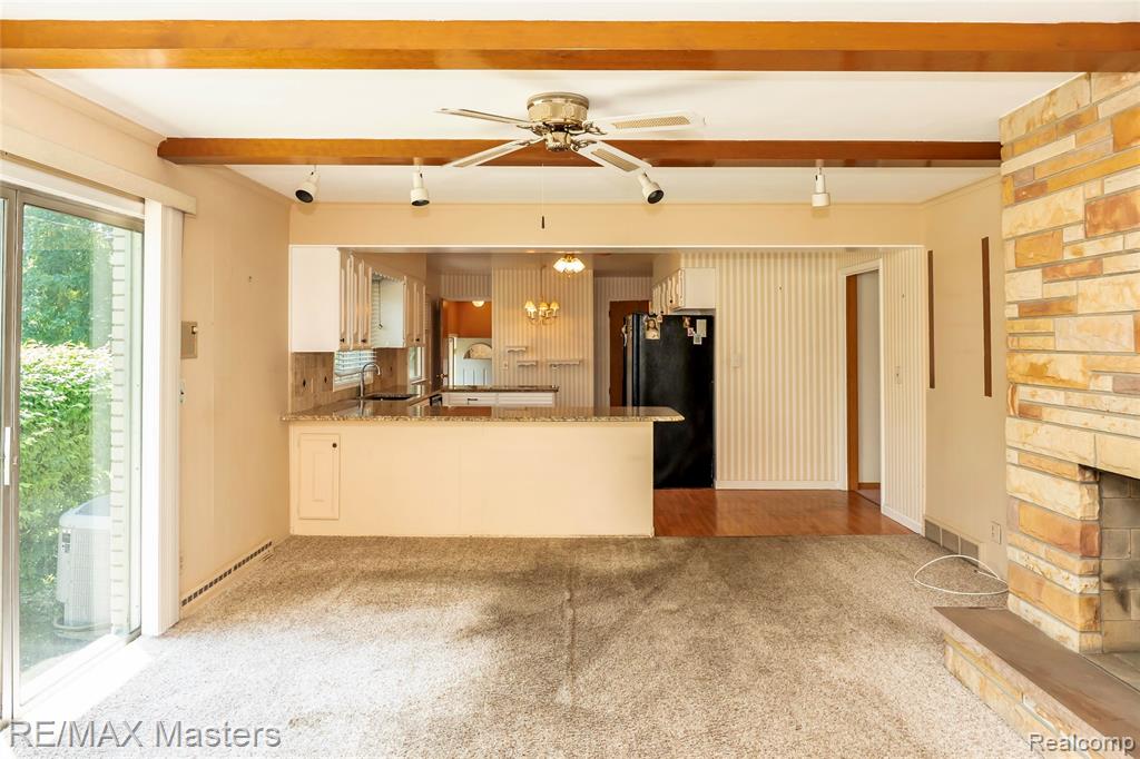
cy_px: 380
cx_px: 570
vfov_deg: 53.1
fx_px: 760
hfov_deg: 73.8
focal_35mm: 24
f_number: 5.6
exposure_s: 1/200
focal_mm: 16
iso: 640
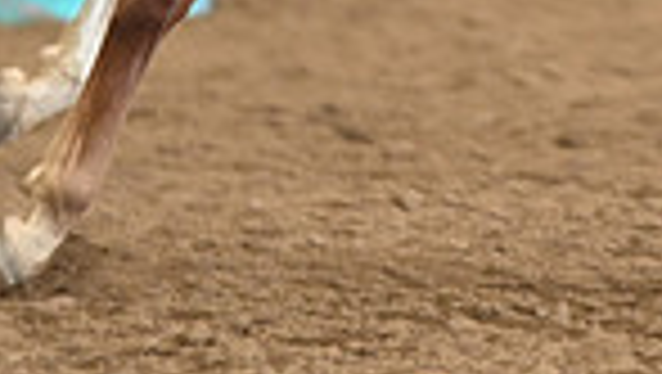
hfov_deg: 2.6
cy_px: -430
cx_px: 712
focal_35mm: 827
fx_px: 14530
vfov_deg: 1.5
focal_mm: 200
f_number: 3.2
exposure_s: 1/250
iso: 3200
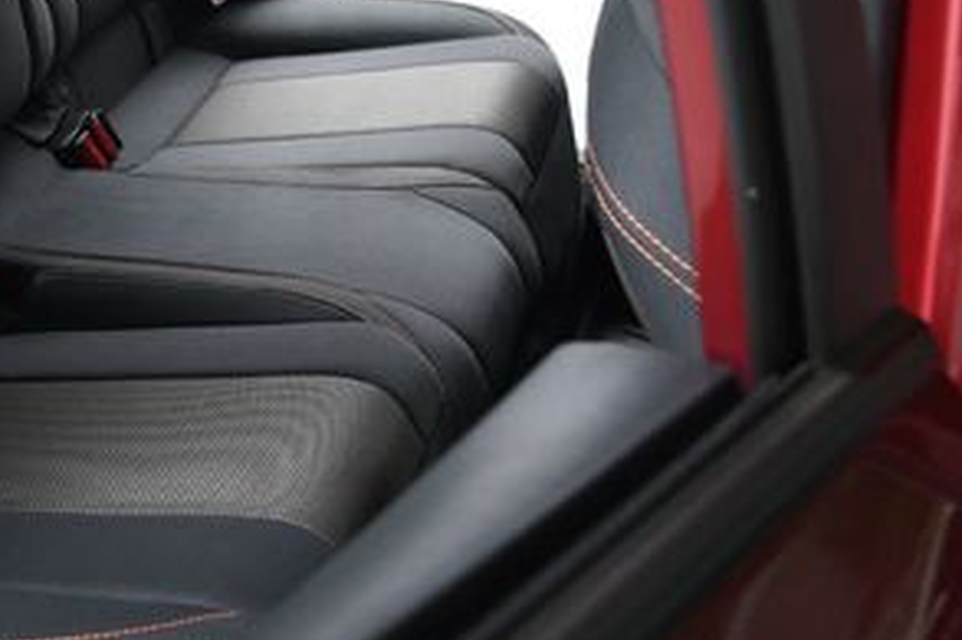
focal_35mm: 72
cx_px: -33
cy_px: 20
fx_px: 1923
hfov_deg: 26.4
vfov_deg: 18.5
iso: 100
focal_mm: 22
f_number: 4.5
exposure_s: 1/160
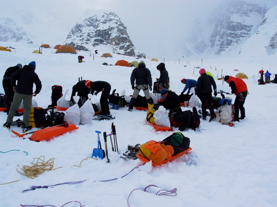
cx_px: 138
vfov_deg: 37.7
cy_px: 104
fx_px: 304
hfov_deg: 49.0
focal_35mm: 38
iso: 50
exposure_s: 1/512
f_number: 4.9
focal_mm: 6.3
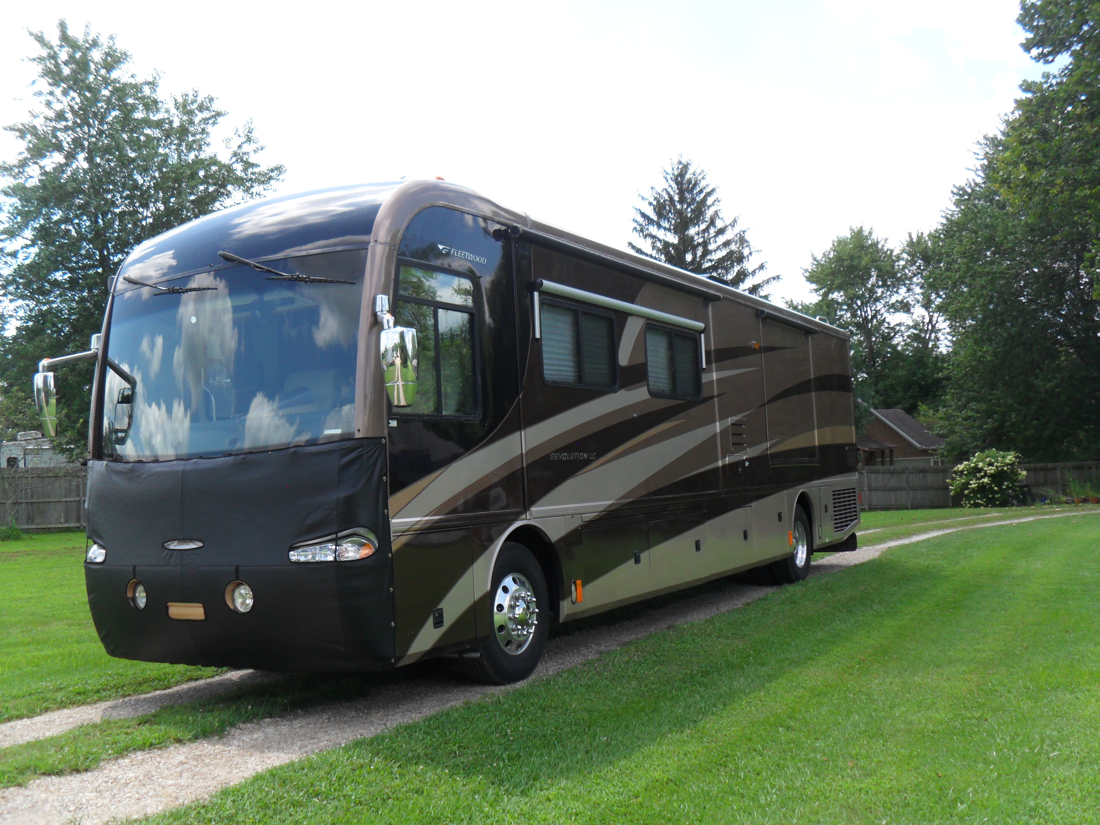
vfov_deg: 40.7
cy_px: 412
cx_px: 550
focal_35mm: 35
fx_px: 1112
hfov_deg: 52.6
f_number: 3
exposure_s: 1/500
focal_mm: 6.3
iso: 80
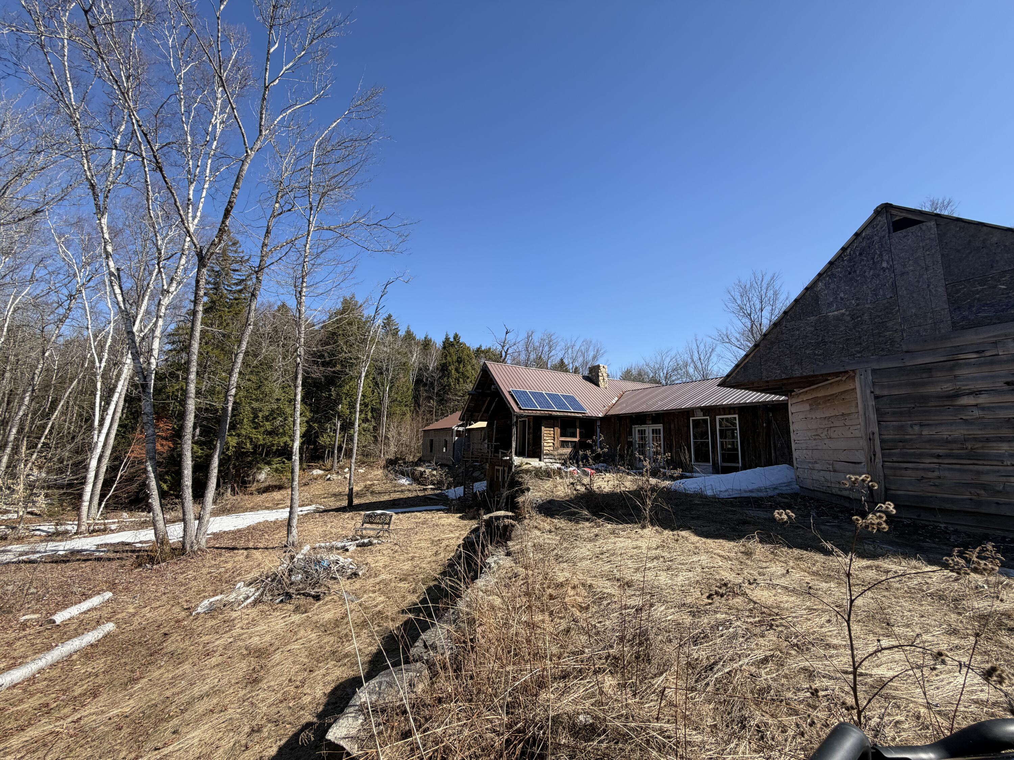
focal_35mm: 14
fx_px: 410
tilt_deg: +11.1
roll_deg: -0.3
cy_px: 380
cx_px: 507
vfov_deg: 85.7
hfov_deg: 102.1
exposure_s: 1/770
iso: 32
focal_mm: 2.22
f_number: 2.2
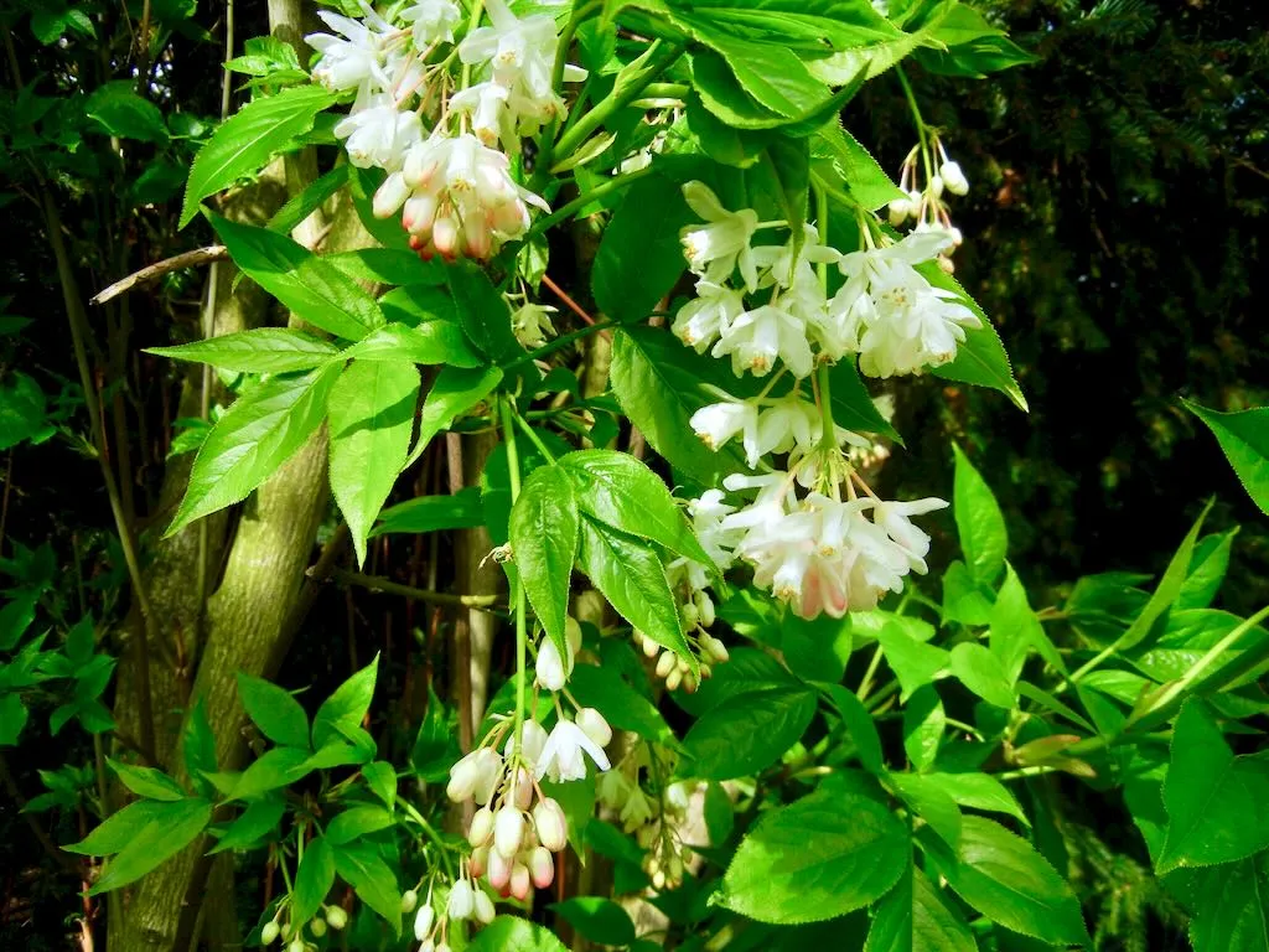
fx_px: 1100
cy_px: 476
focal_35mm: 30
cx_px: 634
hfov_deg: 60.0
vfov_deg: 46.8
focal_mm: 5.4
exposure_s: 1/723
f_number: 3.5
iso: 160
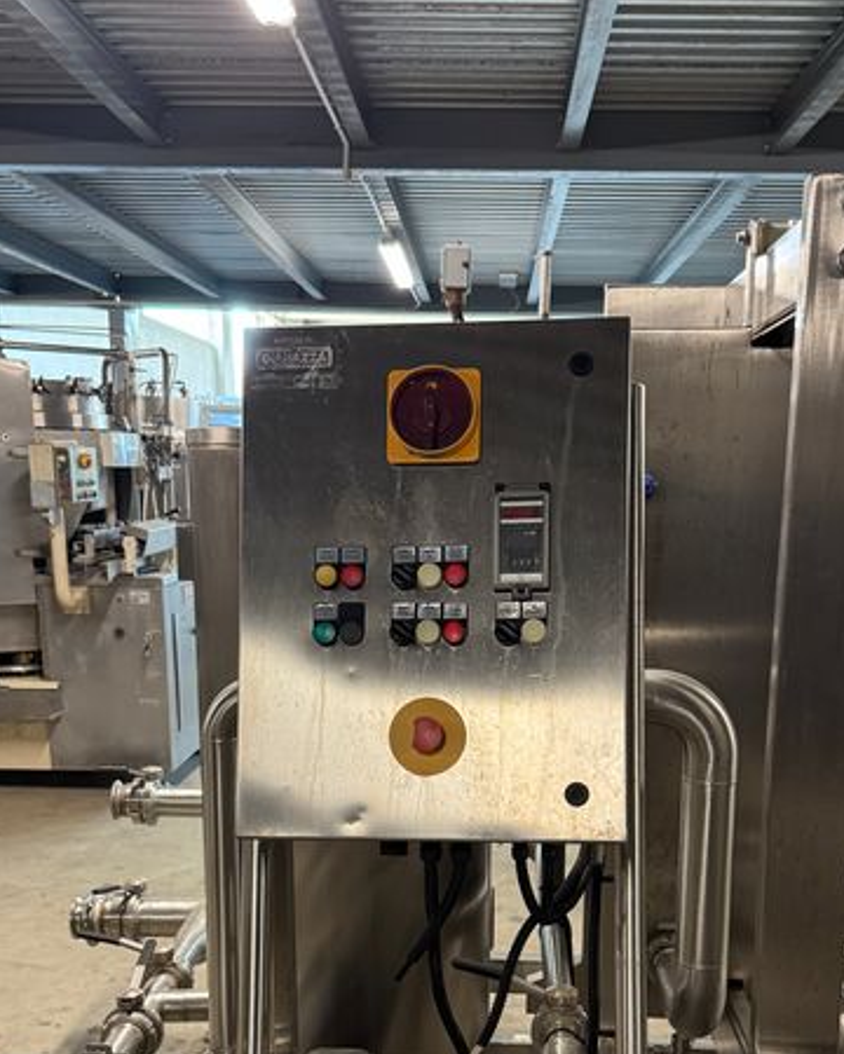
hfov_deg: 37.3
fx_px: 1249
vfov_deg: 44.6
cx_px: 443
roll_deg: -1.6
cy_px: 764
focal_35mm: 40
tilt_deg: -12.2
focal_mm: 6.76
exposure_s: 1/50
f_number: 1.78
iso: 500
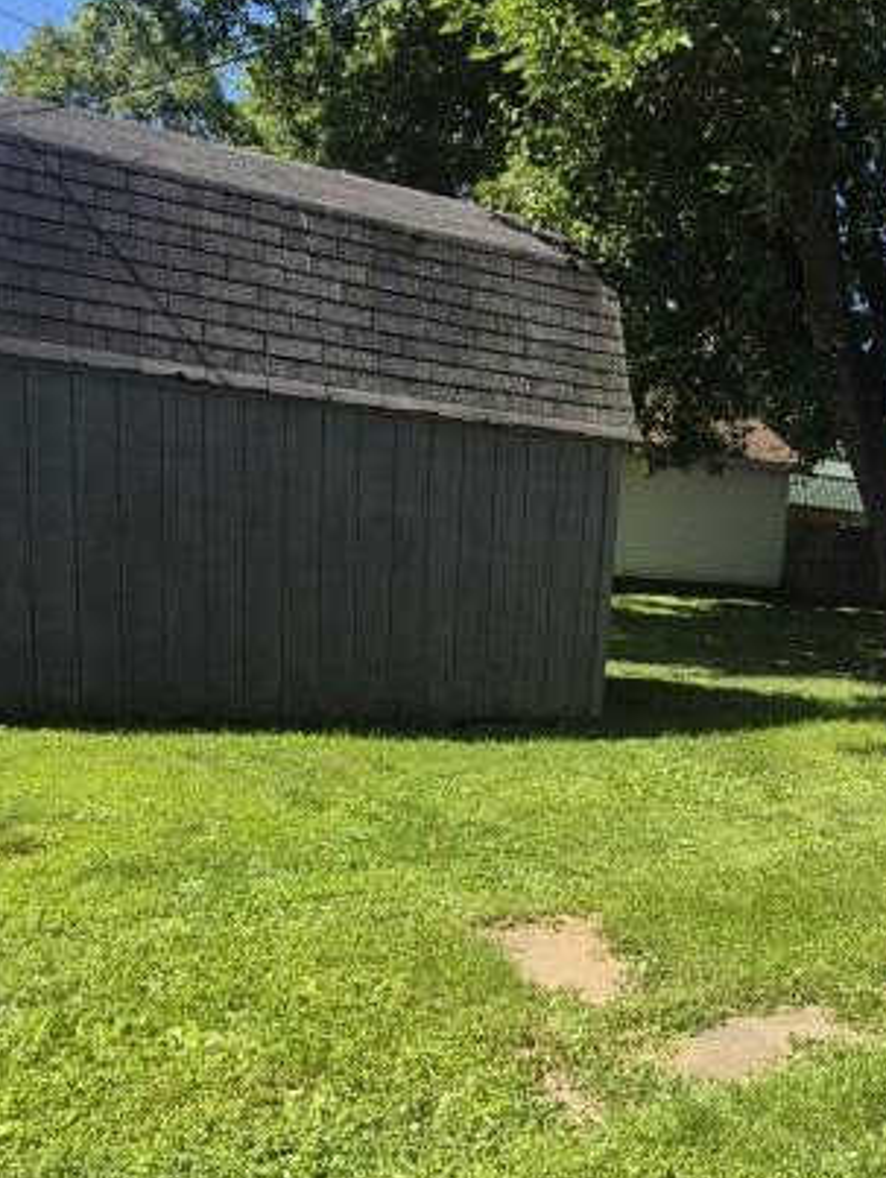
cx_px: 743
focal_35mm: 33
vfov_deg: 54.3
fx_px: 1124
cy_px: 775
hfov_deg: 40.7
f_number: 2.2
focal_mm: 1.74
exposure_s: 1/1492
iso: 50
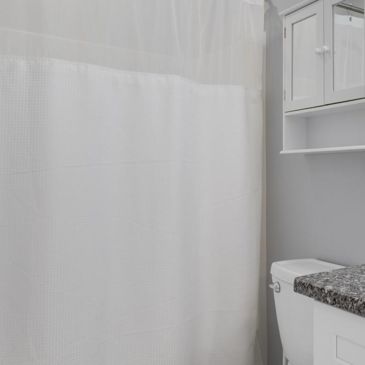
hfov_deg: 42.2
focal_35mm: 36
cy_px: 169
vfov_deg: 46.0
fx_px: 429
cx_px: 331
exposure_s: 1/25
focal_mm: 12
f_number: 4.8
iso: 100
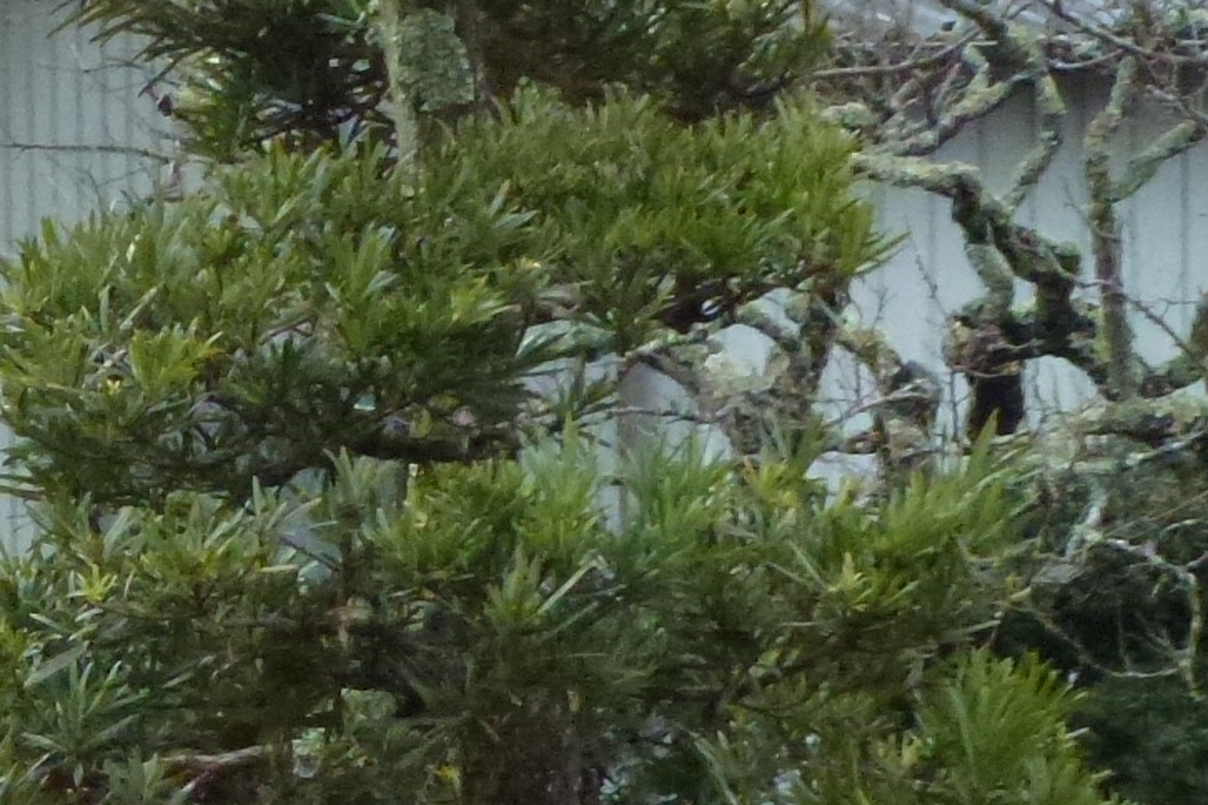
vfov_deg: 6.4
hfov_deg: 9.5
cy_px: 1434
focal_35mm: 209
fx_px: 7013
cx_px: -784
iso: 640
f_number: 4.4
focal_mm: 10.1
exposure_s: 1/320
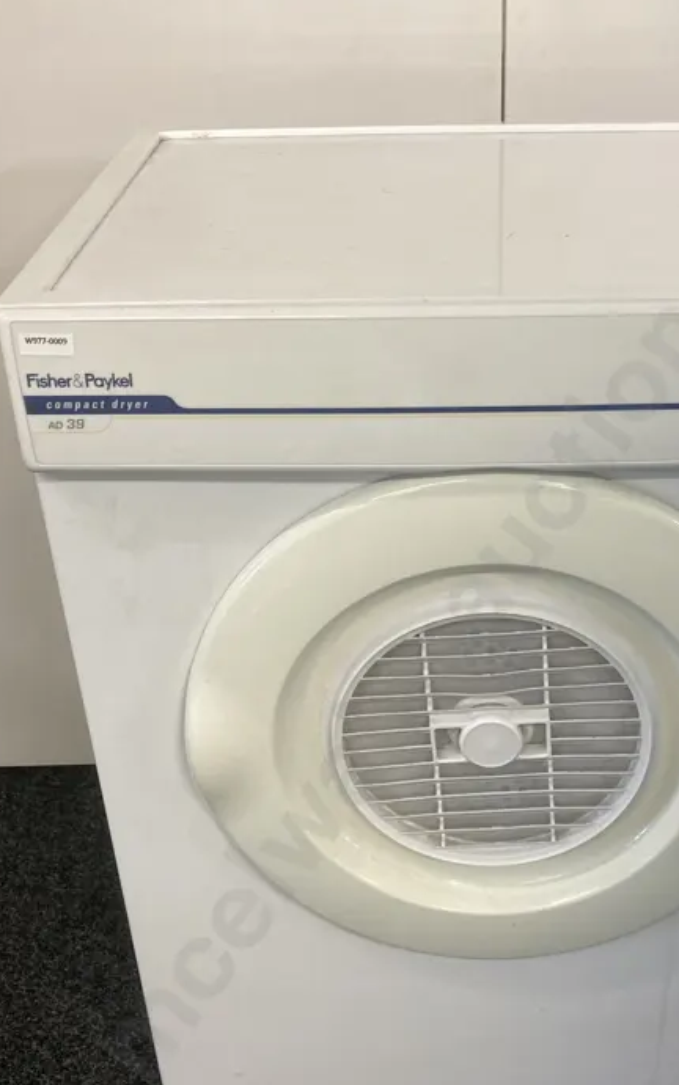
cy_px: 666
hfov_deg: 29.1
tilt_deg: -34.4
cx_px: 429
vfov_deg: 45.0
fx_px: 1302
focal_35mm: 44
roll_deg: -0.8
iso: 80
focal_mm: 3.99
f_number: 1.8
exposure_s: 1/50
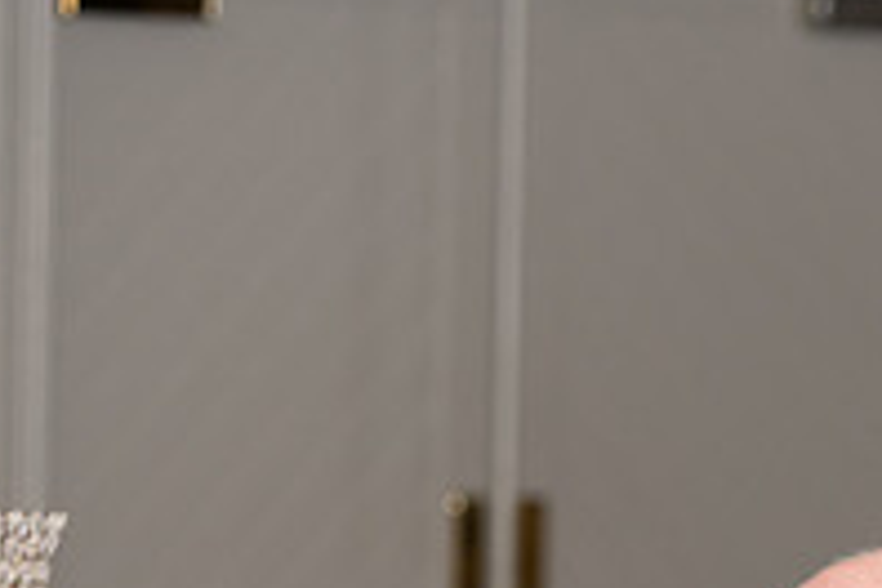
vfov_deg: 3.6
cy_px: 840
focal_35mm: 381
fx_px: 9334
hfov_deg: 5.4
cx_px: 1016
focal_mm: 130
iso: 400
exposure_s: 1/160
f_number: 2.8
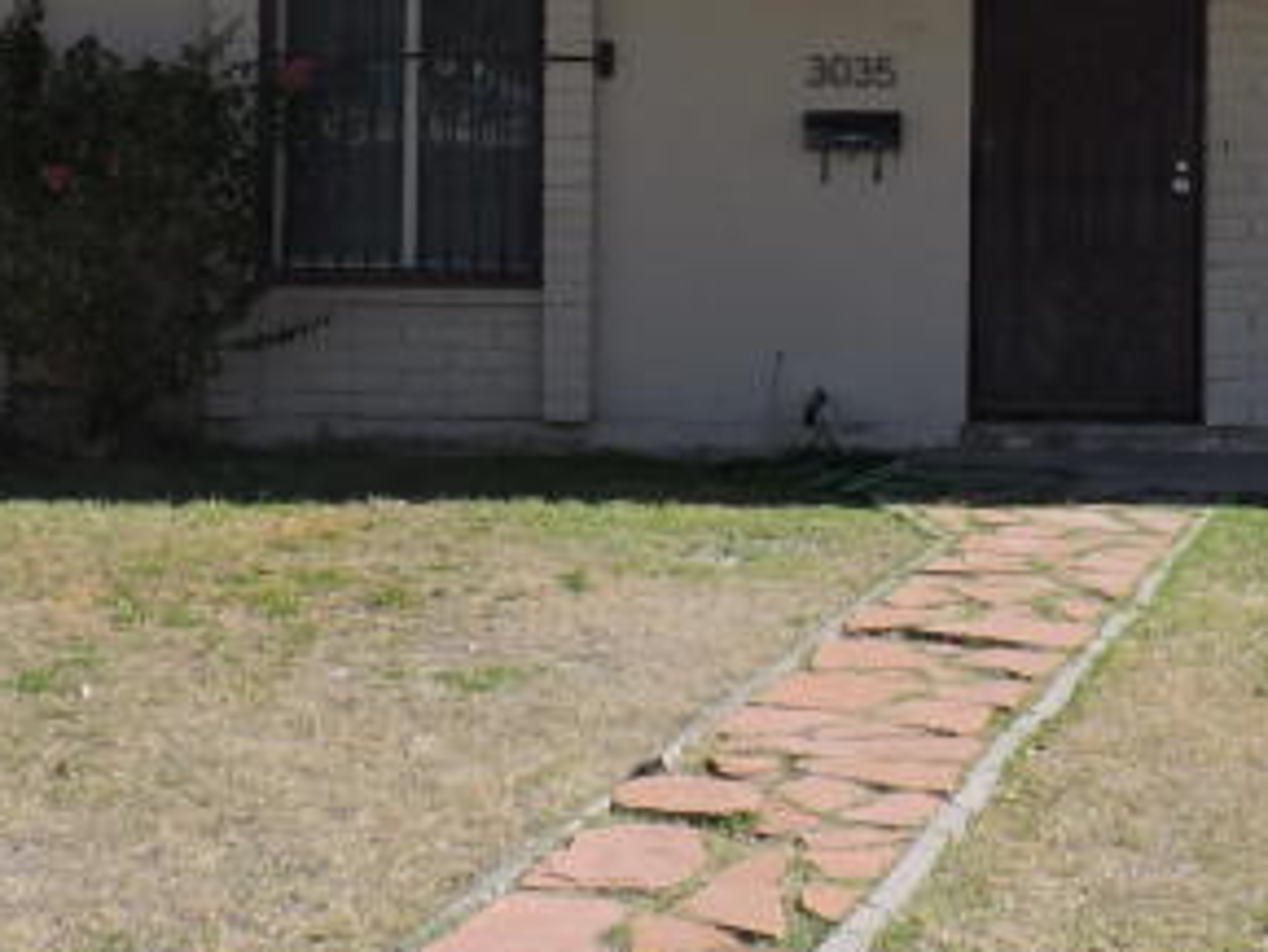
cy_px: 70
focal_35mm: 85
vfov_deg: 17.1
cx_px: 1031
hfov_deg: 22.7
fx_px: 3115
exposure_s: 1/1600
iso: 125
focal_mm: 4.3
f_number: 3
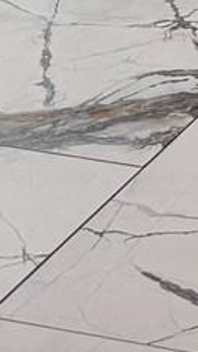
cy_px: -790
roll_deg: -3.2
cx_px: 863
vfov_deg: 7.8
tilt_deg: -6.1
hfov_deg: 4.7
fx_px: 2148
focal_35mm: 230
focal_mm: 6.76
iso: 80
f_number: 1.78
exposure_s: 1/765
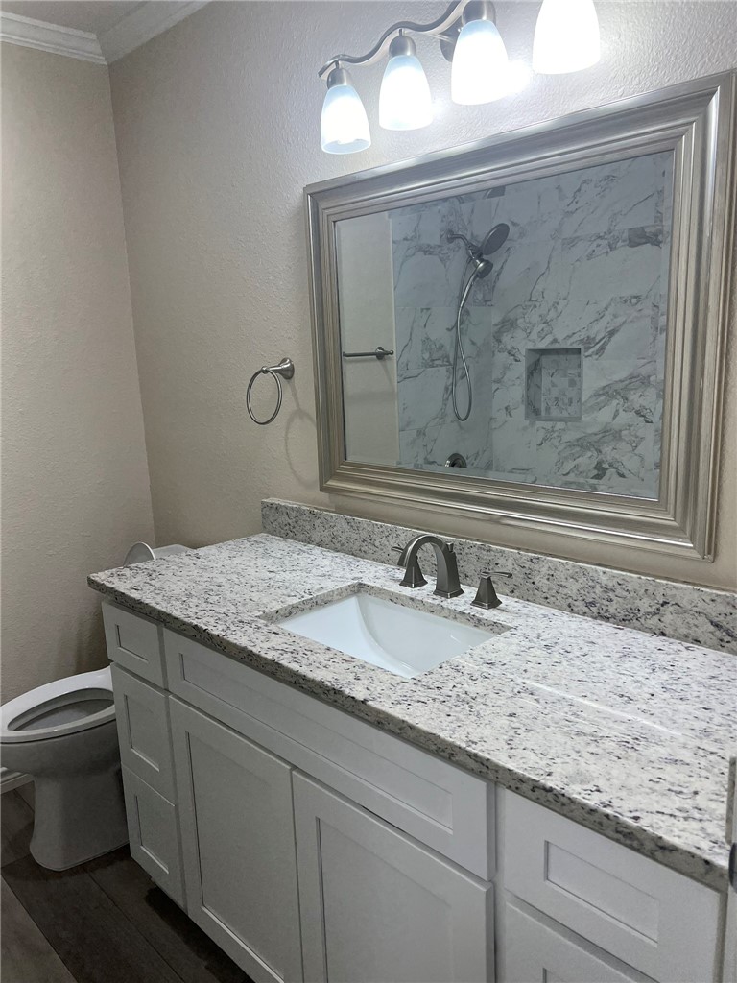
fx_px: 738
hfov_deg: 53.1
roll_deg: +4.0
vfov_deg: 67.3
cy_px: 492
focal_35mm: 26
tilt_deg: -10.0
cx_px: 368
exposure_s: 1/149
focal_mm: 5.7
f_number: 1.5
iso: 64
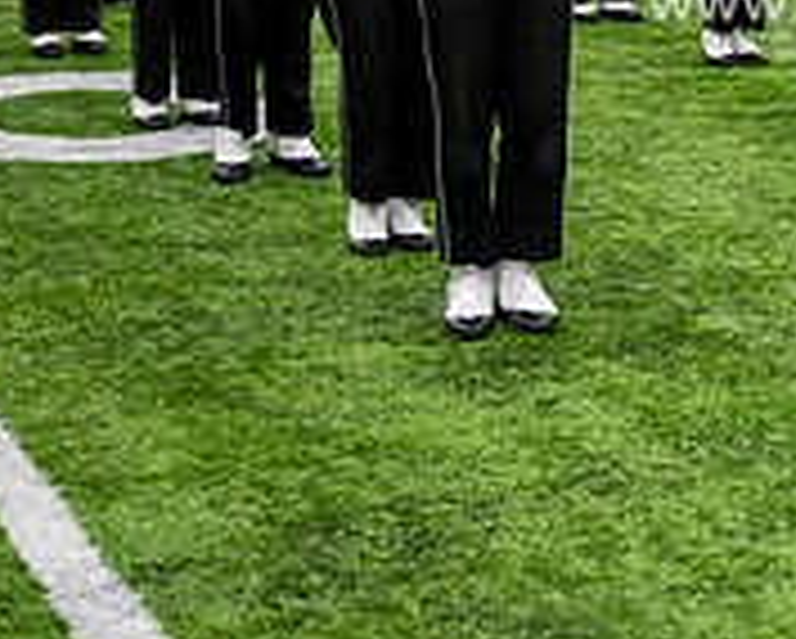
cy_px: -155
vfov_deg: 12.2
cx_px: 958
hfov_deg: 15.1
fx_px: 2901
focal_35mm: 123
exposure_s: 1/500
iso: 100
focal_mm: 40
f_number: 2.8
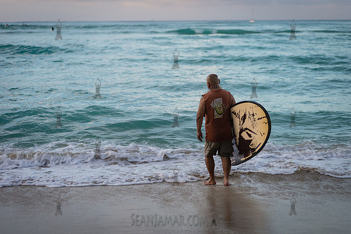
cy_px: 117
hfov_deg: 21.8
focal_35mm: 93
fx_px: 912
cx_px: 176
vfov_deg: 14.6
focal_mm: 92
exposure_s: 1/1600
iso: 800
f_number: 2.8
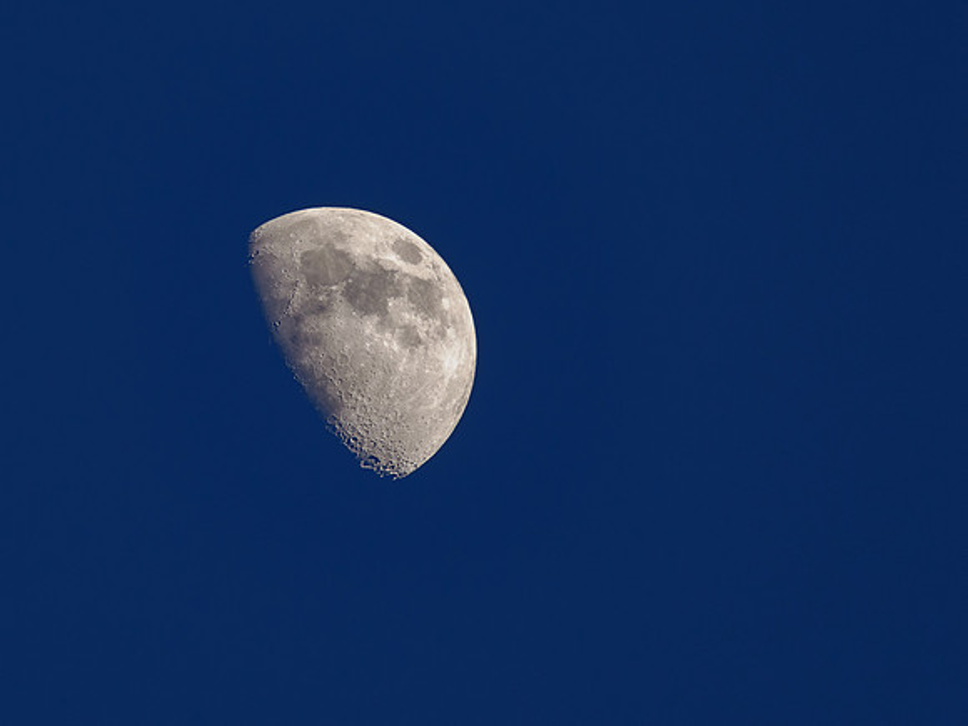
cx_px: 278
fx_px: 33534
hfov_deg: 1.7
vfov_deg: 1.2
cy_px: 208
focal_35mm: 1199
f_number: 5.6
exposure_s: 1/100
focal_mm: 420
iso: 200
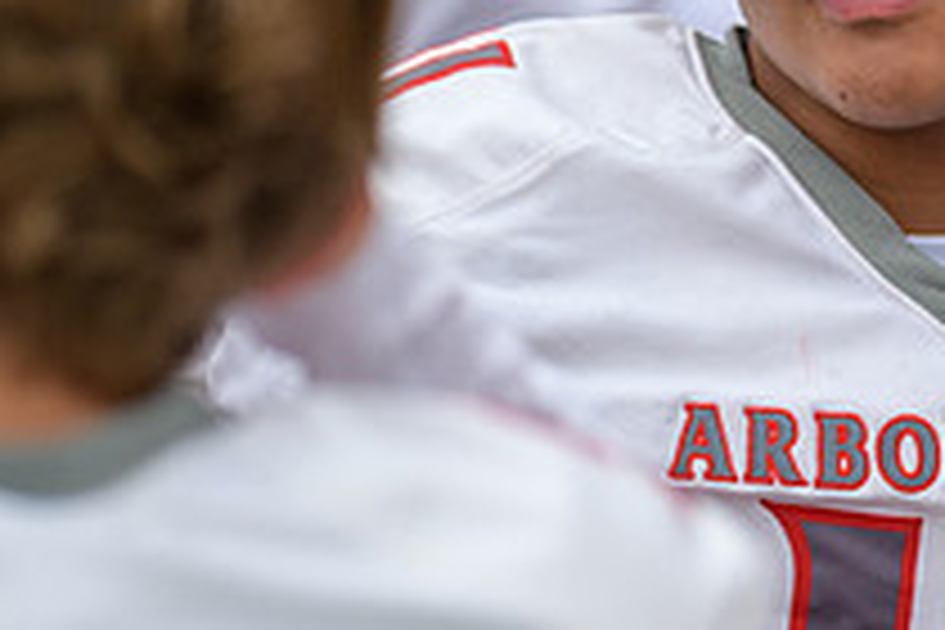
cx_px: 922
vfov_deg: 2.9
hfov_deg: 4.4
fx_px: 12337
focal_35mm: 470
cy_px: 38
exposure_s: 1/500
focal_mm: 170
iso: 720
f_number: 2.8
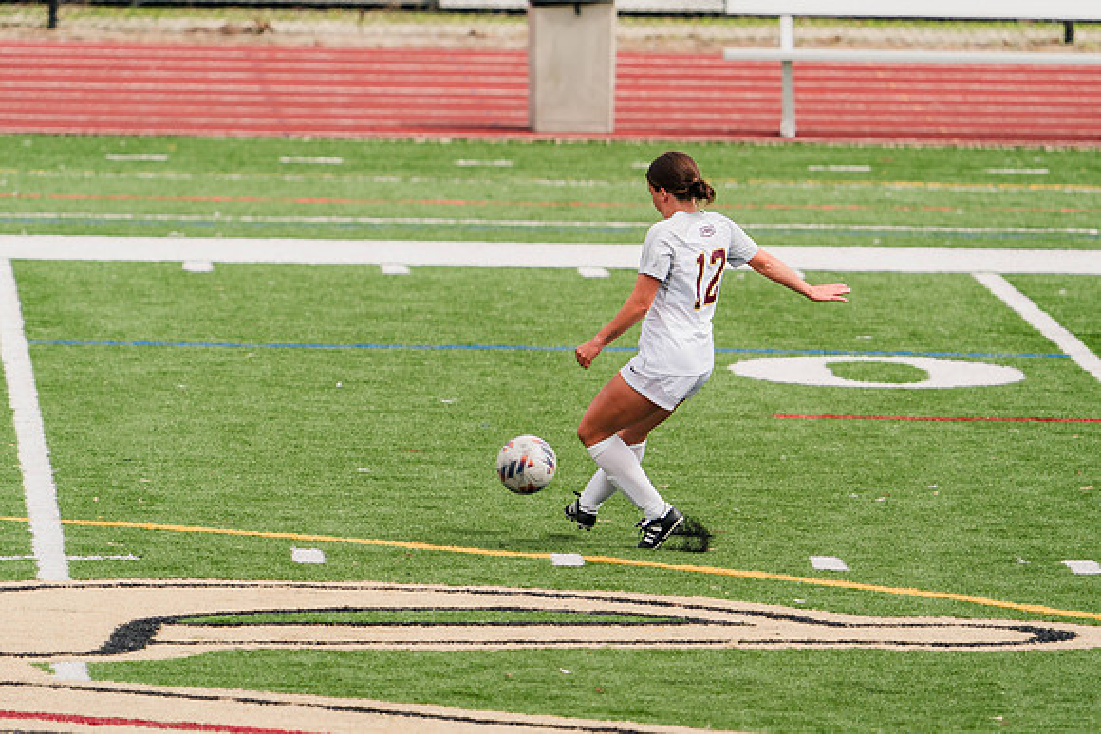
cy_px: 388
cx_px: 548
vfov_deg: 2.6
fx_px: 16121
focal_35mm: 527
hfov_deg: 3.9
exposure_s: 1/1600
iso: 400
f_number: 6.3
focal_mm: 441
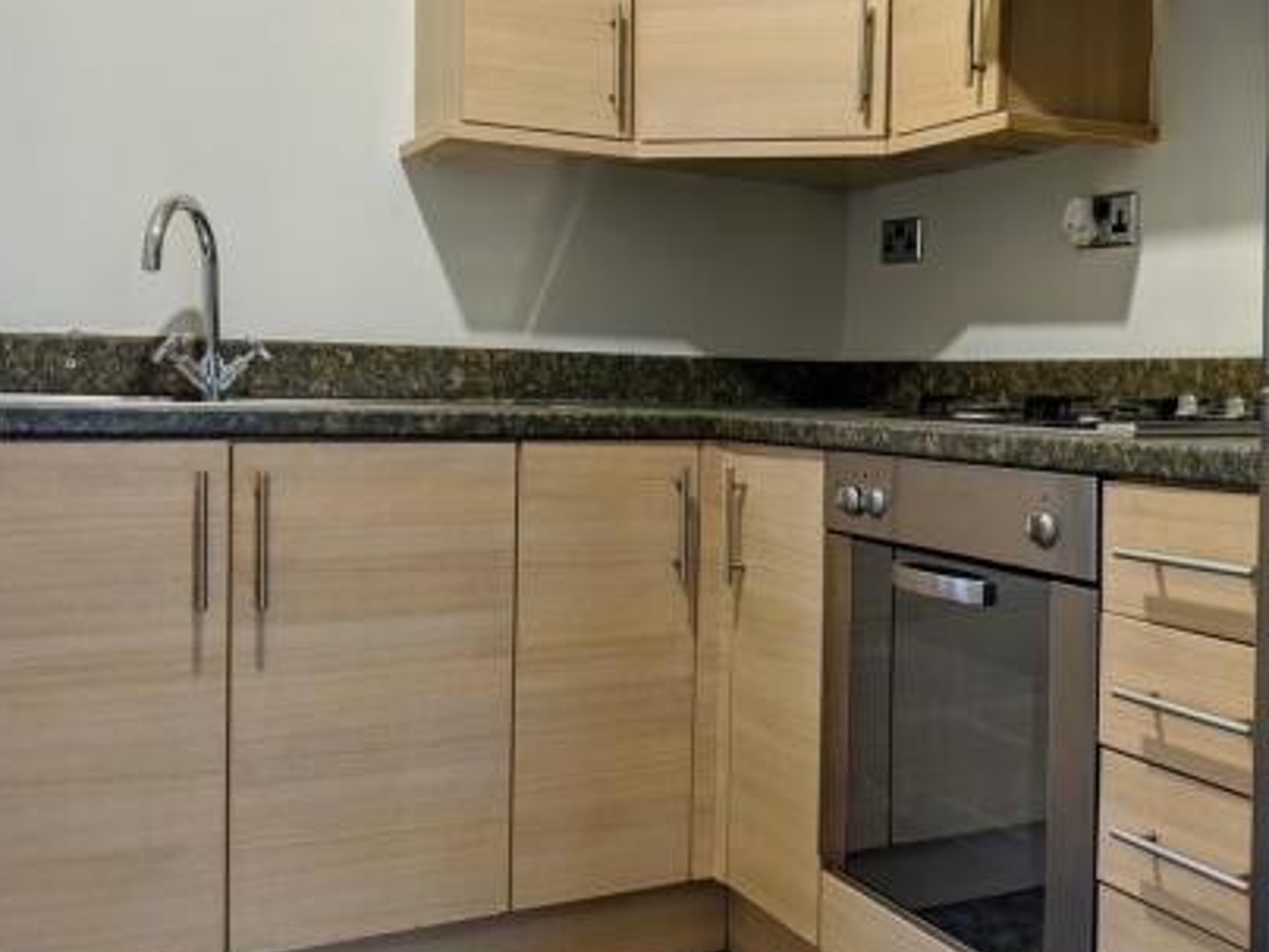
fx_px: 1430
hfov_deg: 47.2
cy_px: 429
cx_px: 828
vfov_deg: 36.8
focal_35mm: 39
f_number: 1.8
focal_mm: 4.44
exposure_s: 1/25
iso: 118
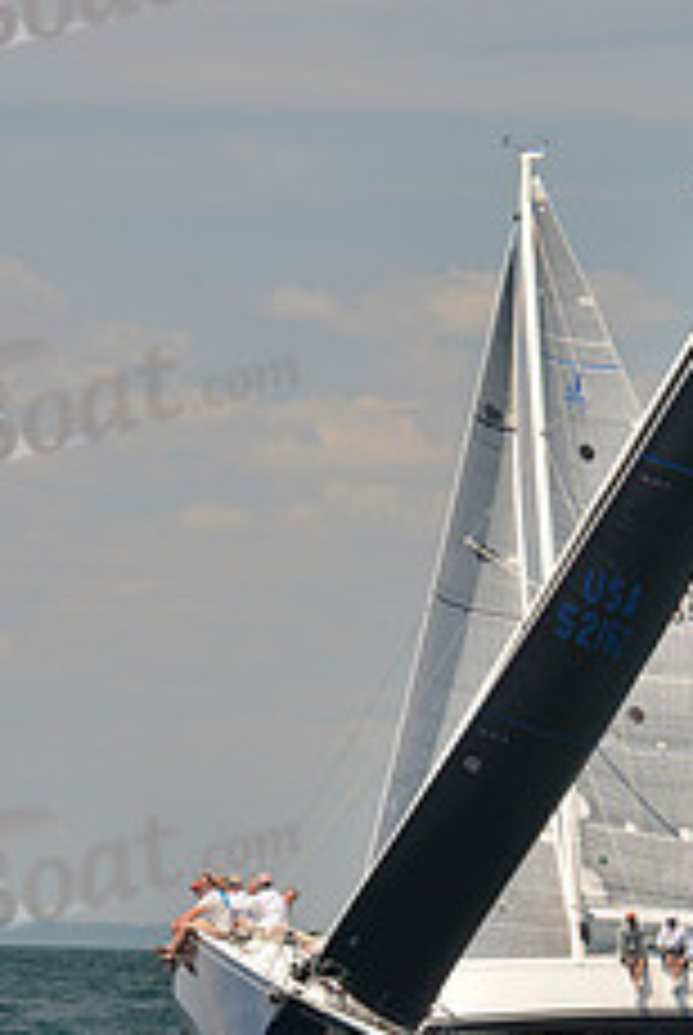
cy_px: 608
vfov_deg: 6.1
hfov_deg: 4.1
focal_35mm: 340
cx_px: 533
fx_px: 9787
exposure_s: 1/800
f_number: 7.1
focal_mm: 135
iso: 400
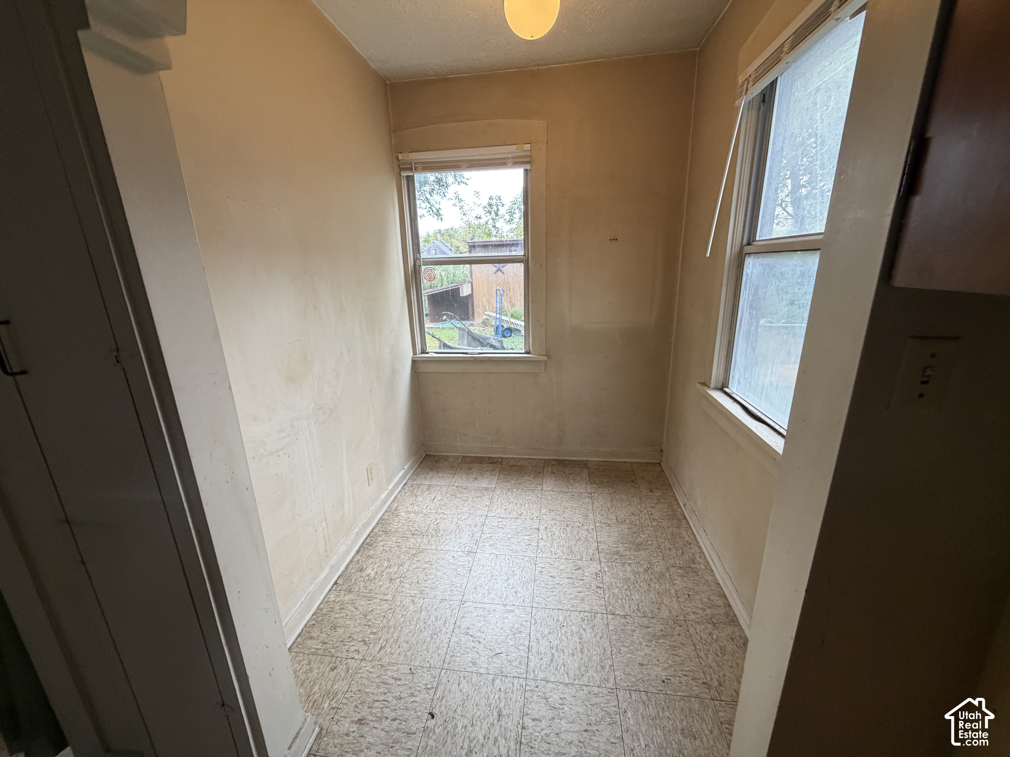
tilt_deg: -14.1
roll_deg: +1.6
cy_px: 378
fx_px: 408
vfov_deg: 85.7
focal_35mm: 14
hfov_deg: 102.1
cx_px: 505
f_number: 2.2
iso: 200
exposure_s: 1/121
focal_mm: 2.22
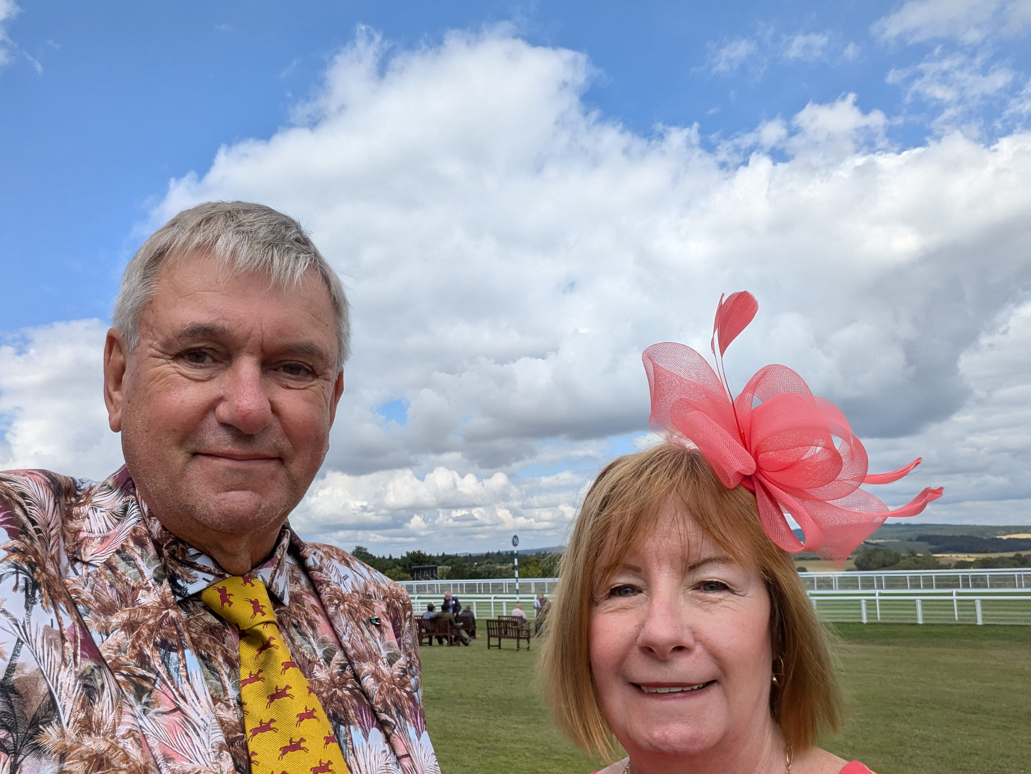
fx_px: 804
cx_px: 522
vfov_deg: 50.8
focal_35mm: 27
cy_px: 489
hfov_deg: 65.3
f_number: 2.2
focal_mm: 2.74
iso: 47
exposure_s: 1/1770
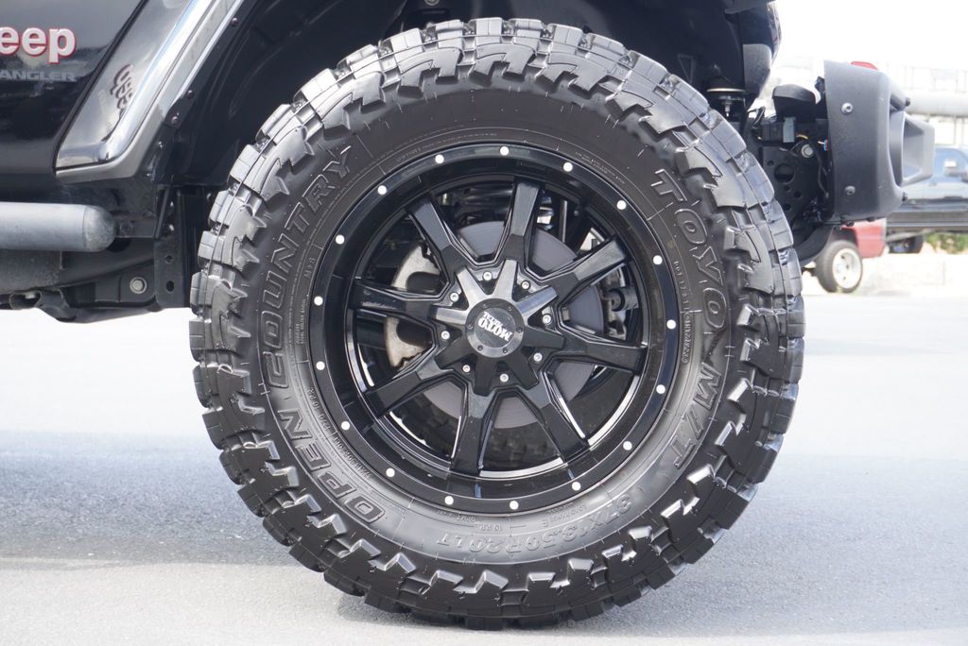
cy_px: 323
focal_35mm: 62
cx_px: 484
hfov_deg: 32.6
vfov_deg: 22.1
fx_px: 1655
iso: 400
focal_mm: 41
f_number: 5.6
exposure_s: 1/80
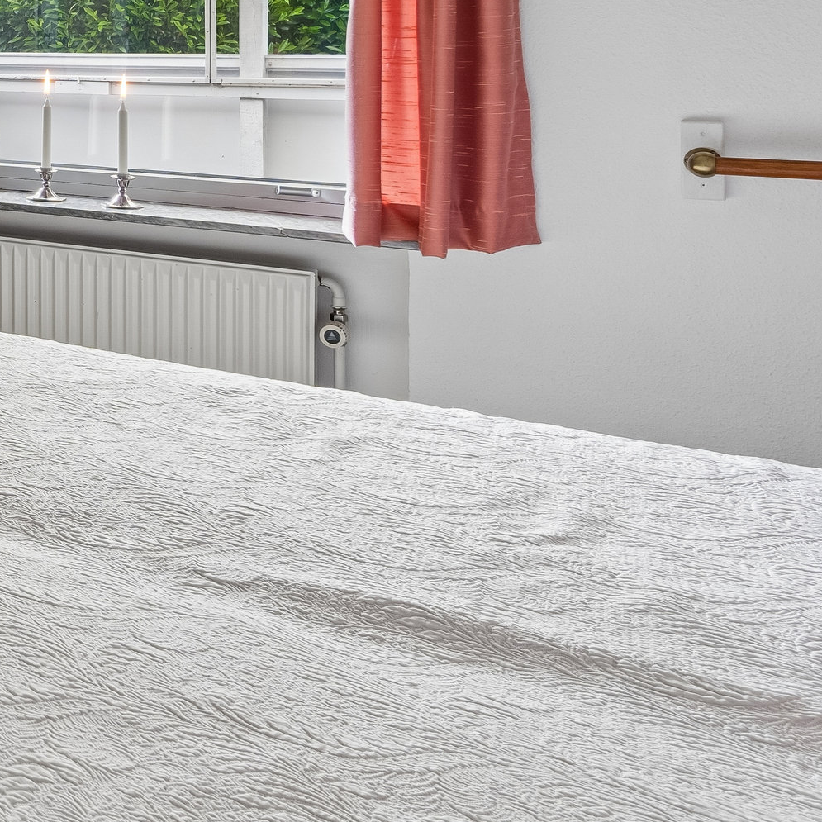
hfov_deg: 27.9
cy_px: 74
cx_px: -392
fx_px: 1136
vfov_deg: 37.1
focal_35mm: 42
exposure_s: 1/6
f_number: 8
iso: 200
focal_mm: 11
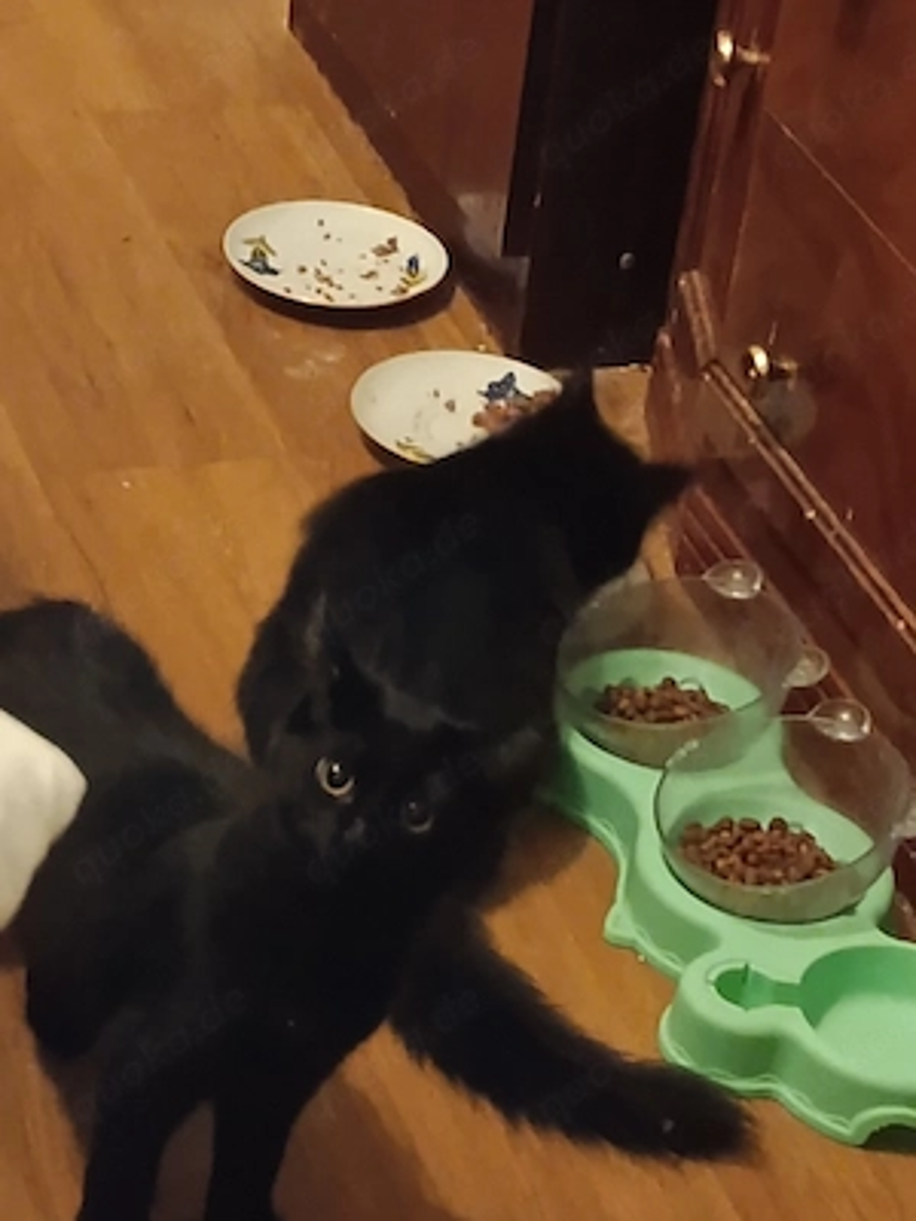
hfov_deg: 14.4
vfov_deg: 19.1
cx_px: 458
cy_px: 610
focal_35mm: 103
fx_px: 3634
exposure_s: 1/14.3
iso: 7453
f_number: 1.7
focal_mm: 5.24
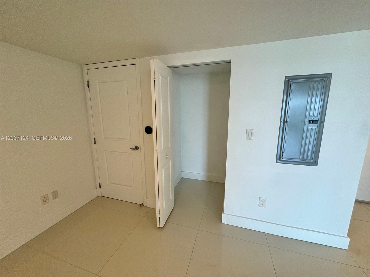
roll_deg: -0.2
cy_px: 138
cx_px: 185
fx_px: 150
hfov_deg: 102.1
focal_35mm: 14
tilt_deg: -10.6
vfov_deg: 85.7
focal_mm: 2.22
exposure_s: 1/120
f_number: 2.2
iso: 125
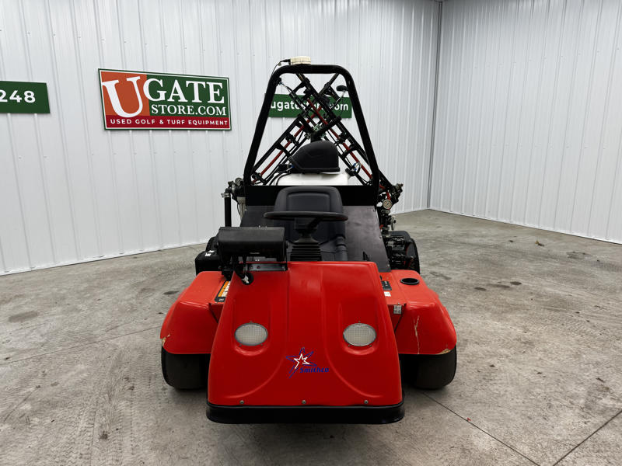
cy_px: 233
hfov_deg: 71.6
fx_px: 431
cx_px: 311
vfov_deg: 56.8
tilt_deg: -14.0
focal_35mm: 24
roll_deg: -0.6
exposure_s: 1/120
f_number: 1.78
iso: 64
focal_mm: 6.76
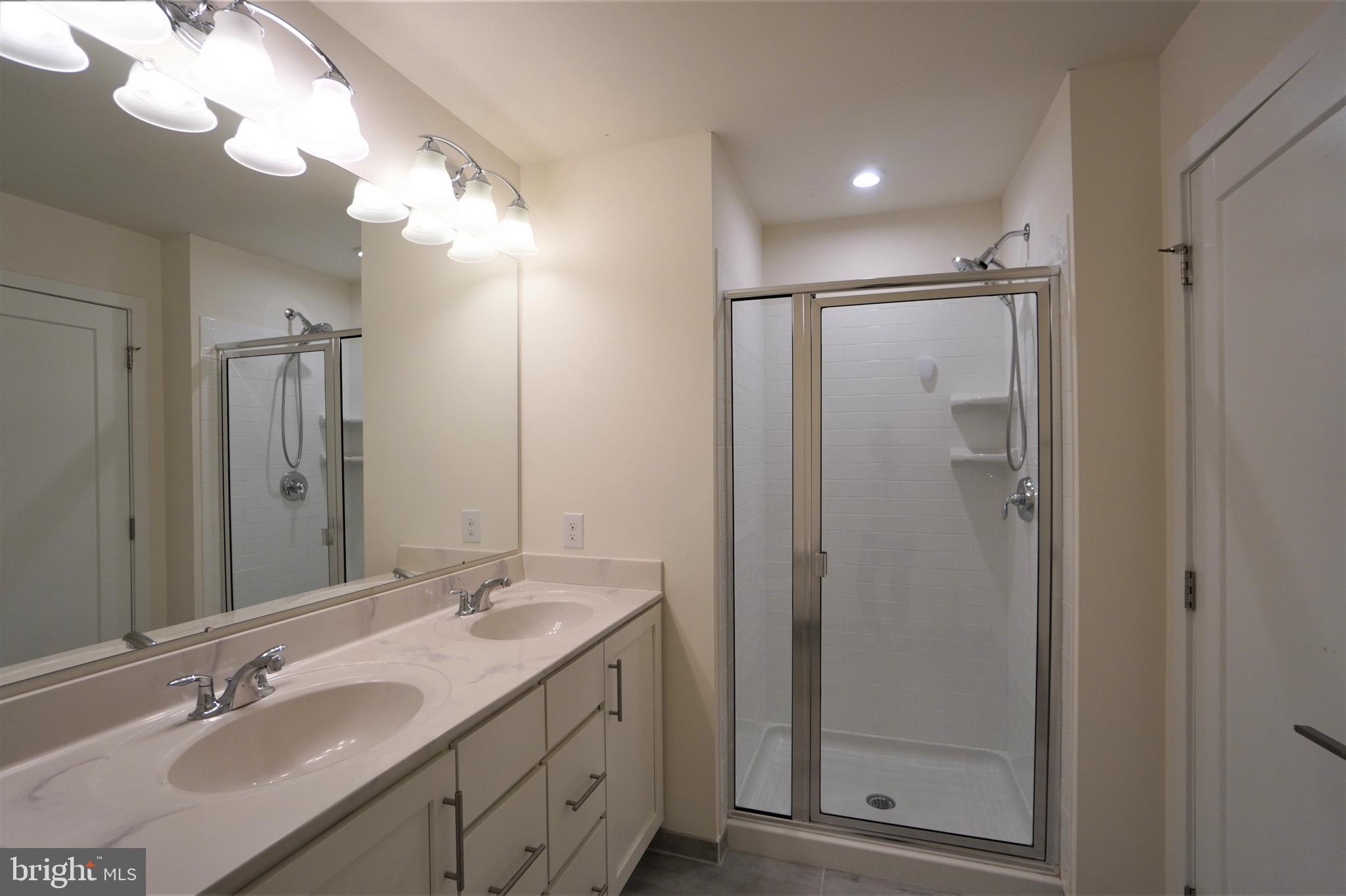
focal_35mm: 15
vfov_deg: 77.3
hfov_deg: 100.4
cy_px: 448
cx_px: 673
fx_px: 561
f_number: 4
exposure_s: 1/160
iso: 320
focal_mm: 10
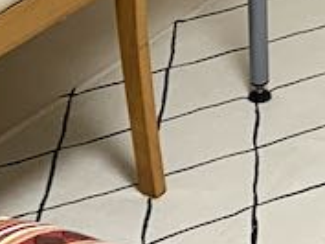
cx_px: 595
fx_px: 1766
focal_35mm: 188
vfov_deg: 7.0
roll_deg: -0.7
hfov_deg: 9.9
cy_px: -514
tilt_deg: -8.7
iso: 100
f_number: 1.8
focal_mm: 4.25
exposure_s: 1/50
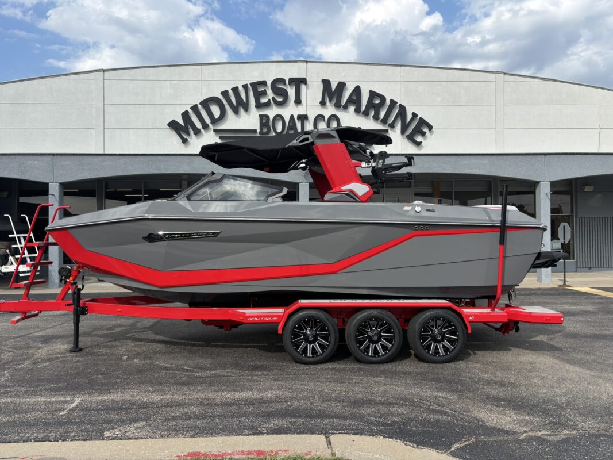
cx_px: 306
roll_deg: +0.6
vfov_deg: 53.1
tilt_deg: +1.3
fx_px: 460
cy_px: 230
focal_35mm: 26
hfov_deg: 67.3
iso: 50
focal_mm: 5.96
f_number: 1.6
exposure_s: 1/2710
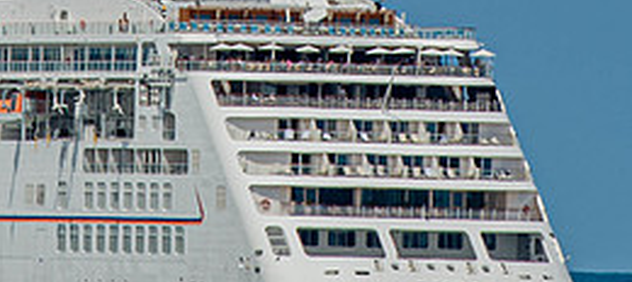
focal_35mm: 1011
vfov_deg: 1.0
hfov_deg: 2.2
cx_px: 220
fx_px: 16170
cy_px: -425
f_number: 10
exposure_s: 1/400
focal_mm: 200
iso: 100
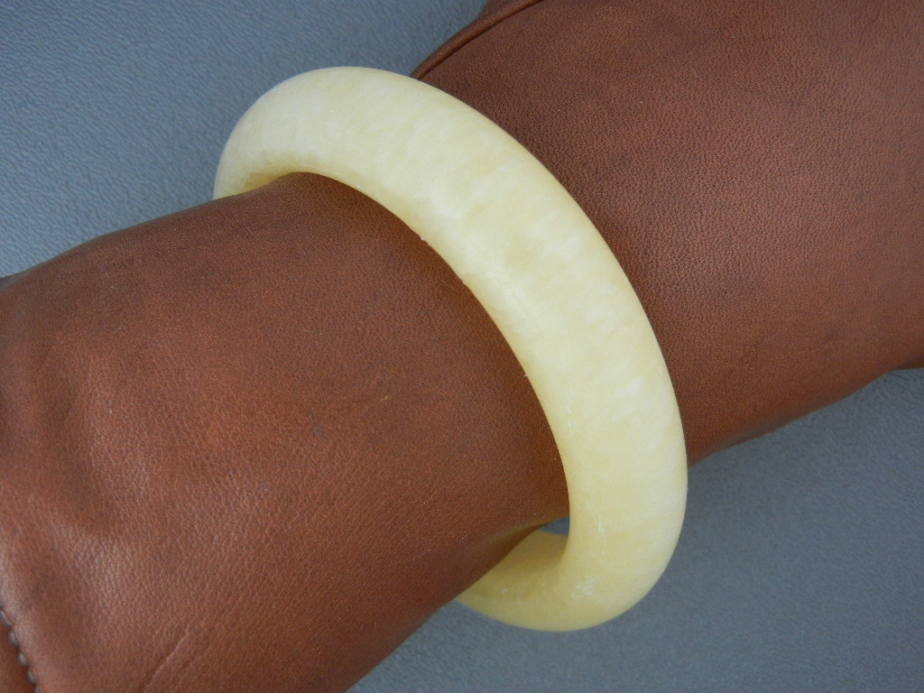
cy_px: 346
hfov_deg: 42.1
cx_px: 462
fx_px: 1201
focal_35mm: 45
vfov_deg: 32.2
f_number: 3.8
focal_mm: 8.1
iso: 400
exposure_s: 1/22
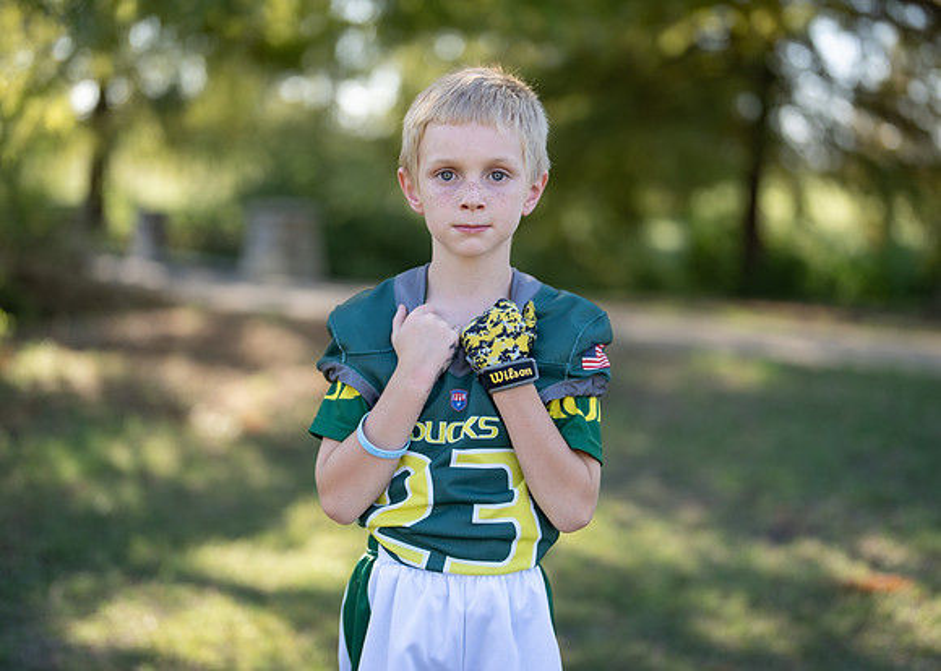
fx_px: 1400
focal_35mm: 52
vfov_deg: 27.0
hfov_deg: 37.2
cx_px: 470
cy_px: 336
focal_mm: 50
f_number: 1.2
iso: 100
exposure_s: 1/1250
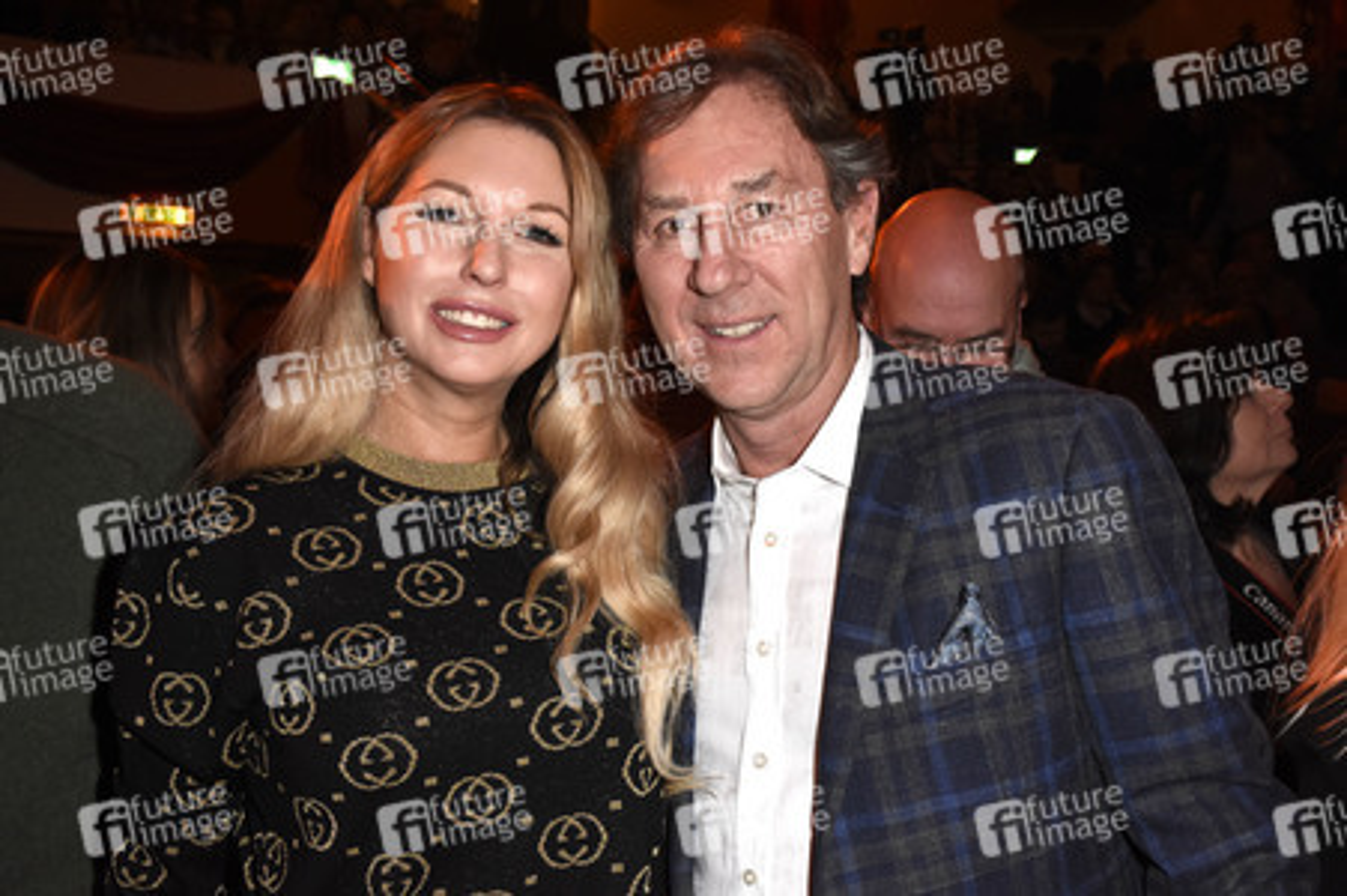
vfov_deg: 29.8
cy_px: 448
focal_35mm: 45
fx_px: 1682
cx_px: 674
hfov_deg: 43.6
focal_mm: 30
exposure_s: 1/100
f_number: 6.3
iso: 2000
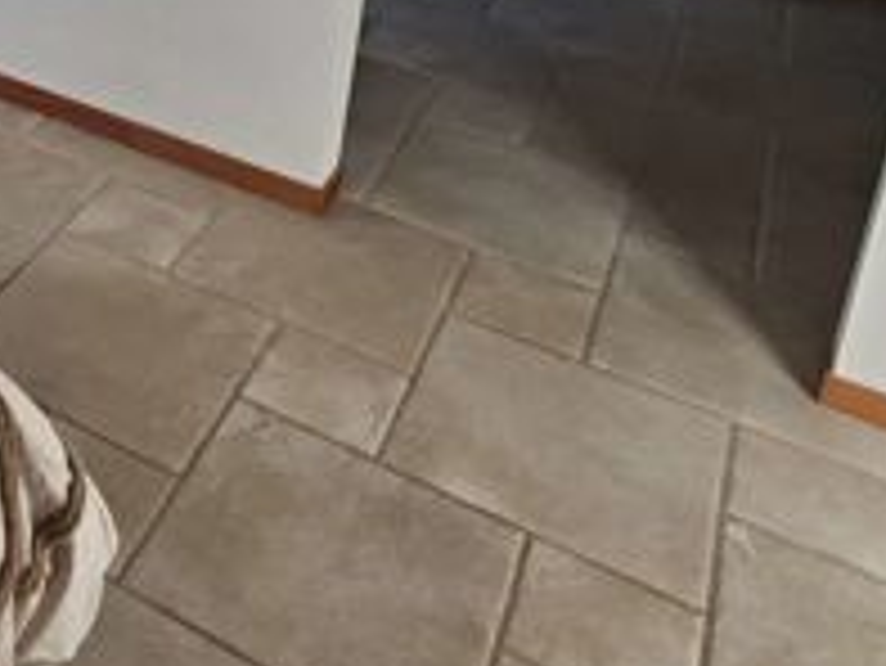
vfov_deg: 24.7
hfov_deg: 33.0
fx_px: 1281
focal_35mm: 50
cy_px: -238
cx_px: -106
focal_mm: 2.16
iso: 125
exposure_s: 1/50
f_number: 2.2
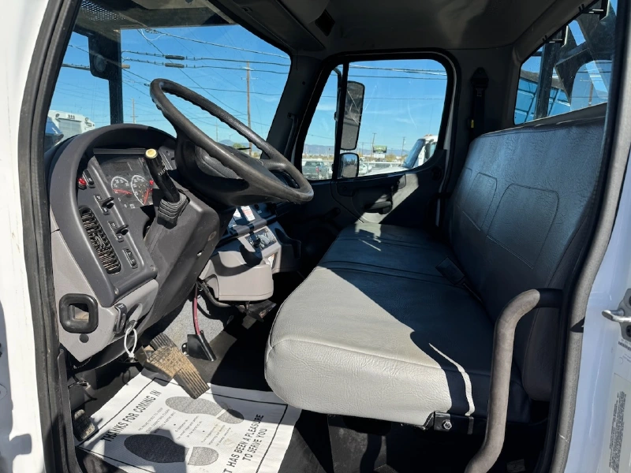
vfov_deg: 56.8
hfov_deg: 71.6
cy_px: 236
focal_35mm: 24
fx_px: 437
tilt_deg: -12.5
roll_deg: -3.4
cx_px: 316
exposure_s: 1/2174
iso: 80
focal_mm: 6.76
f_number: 1.78
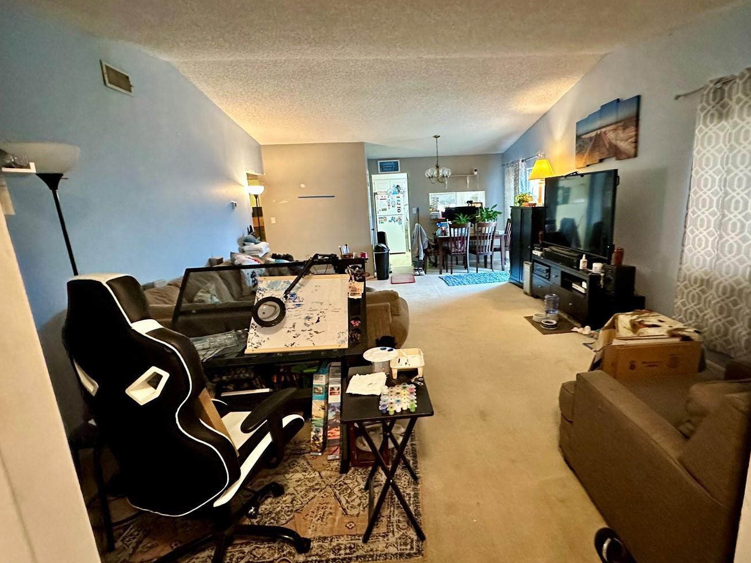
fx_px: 369
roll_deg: +2.6
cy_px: 274
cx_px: 421
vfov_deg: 74.7
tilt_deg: -11.4
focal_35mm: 17
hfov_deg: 90.6
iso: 800
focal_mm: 2.22
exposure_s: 1/60
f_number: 2.2
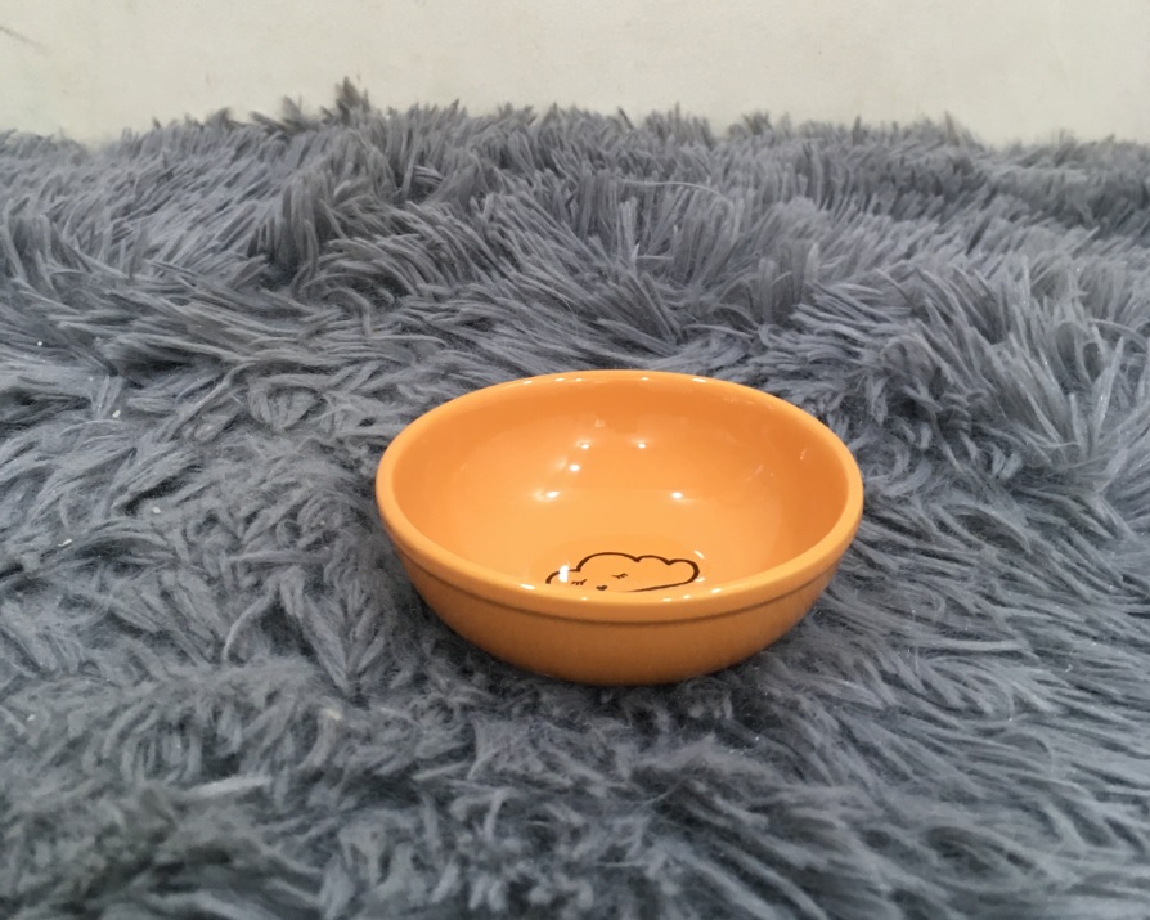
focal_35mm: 38
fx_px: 1293
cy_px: 317
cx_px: 578
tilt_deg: -24.7
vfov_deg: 38.8
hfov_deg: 47.9
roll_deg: -0.4
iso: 125
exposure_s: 1/33
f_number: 2.2
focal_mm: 4.15
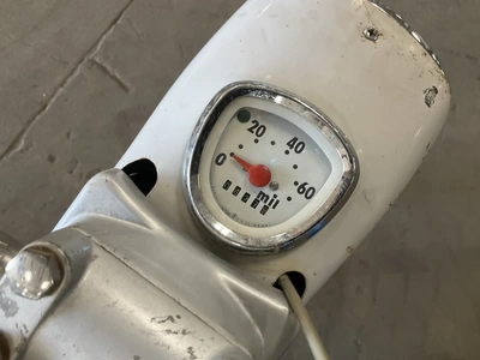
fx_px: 402
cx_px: 240
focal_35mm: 29
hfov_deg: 61.7
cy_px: 180
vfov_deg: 48.2
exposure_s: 1/60
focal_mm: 3
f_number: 1.8
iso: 80
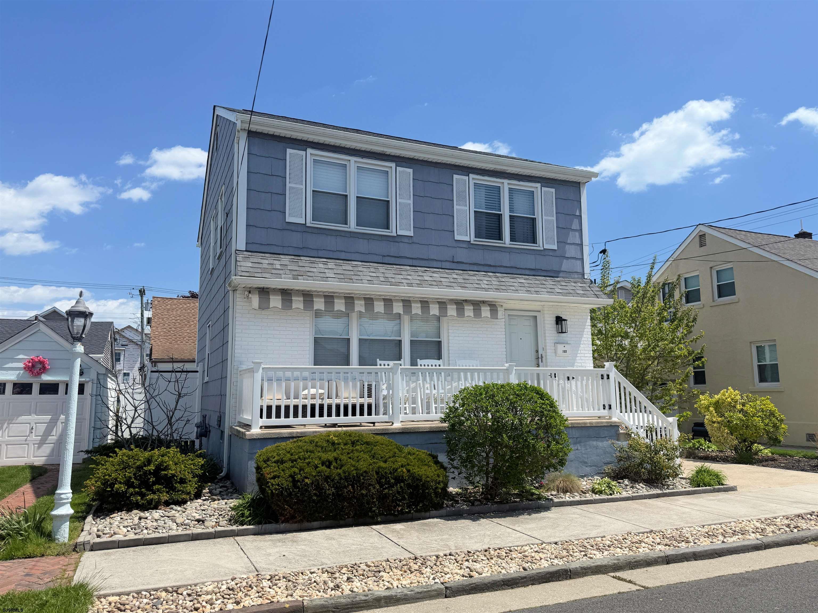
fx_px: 567
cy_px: 306
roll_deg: +2.6
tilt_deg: +8.4
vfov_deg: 56.8
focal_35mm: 24
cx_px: 409
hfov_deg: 71.6
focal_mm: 6.76
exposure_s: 1/7353
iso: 80
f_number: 1.78
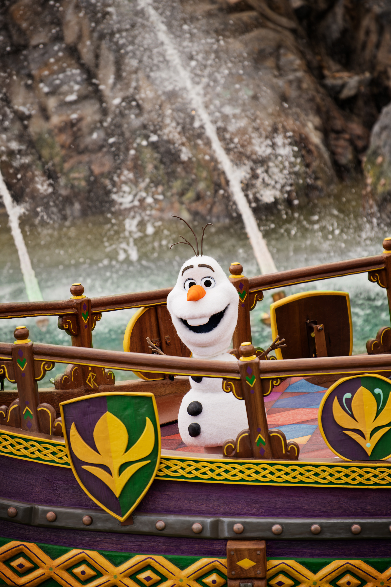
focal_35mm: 300
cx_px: 196
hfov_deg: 4.6
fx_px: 4890
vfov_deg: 6.9
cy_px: 294
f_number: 3.2
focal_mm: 200
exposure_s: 1/1000
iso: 160
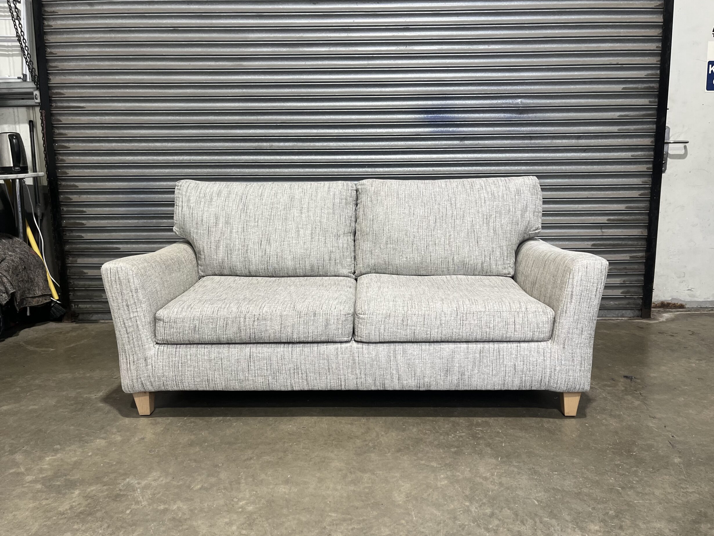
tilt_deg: -8.6
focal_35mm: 27
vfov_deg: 51.4
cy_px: 261
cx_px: 357
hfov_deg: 65.3
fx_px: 557
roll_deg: +1.9
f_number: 1.6
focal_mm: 5.1
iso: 125
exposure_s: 1/100
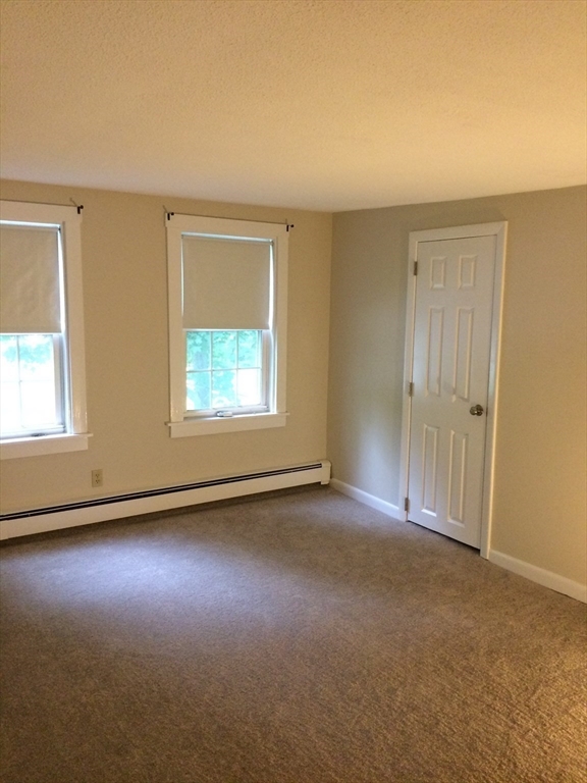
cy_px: 392
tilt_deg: -8.6
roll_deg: -0.3
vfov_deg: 61.7
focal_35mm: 29
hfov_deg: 48.2
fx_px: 656
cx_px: 294
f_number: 2.2
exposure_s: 1/30
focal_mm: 4.15
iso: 250
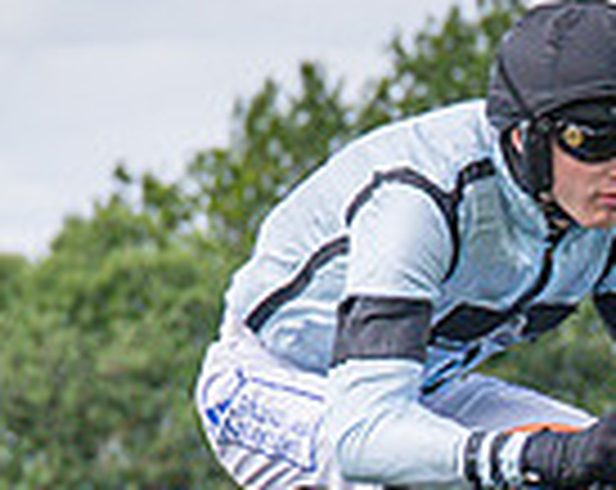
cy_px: 908
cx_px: 771
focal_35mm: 725
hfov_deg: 2.7
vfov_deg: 2.1
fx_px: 13189
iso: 400
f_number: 3.5
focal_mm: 70
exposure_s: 1/3200
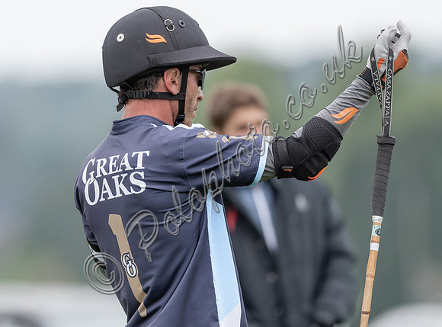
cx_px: 181
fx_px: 8035
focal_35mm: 632
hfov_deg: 3.2
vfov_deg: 2.3
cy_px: 148
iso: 400
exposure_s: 1/1600
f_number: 4.5
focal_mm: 500
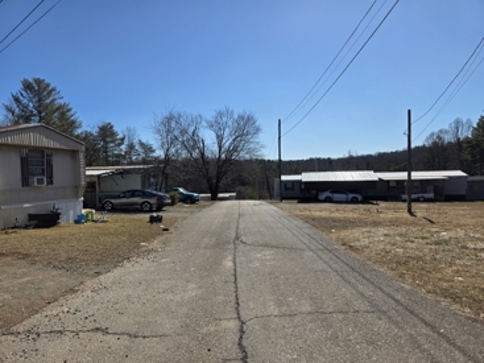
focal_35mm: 23
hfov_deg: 73.9
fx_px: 321
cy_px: 182
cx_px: 242
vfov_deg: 58.9
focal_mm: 6.3
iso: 64
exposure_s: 1/7944
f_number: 1.7
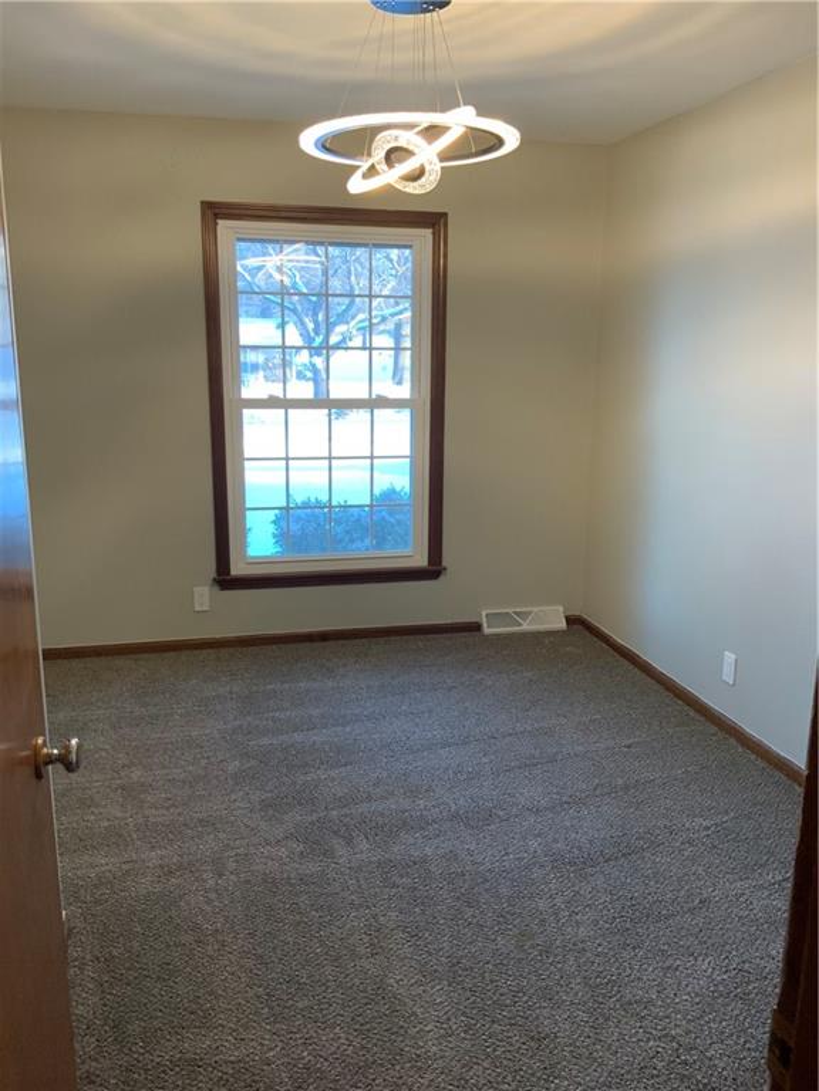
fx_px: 915
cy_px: 546
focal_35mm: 29
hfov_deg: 48.2
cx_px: 410
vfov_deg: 61.7
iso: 100
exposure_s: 1/60
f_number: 1.8
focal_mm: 3
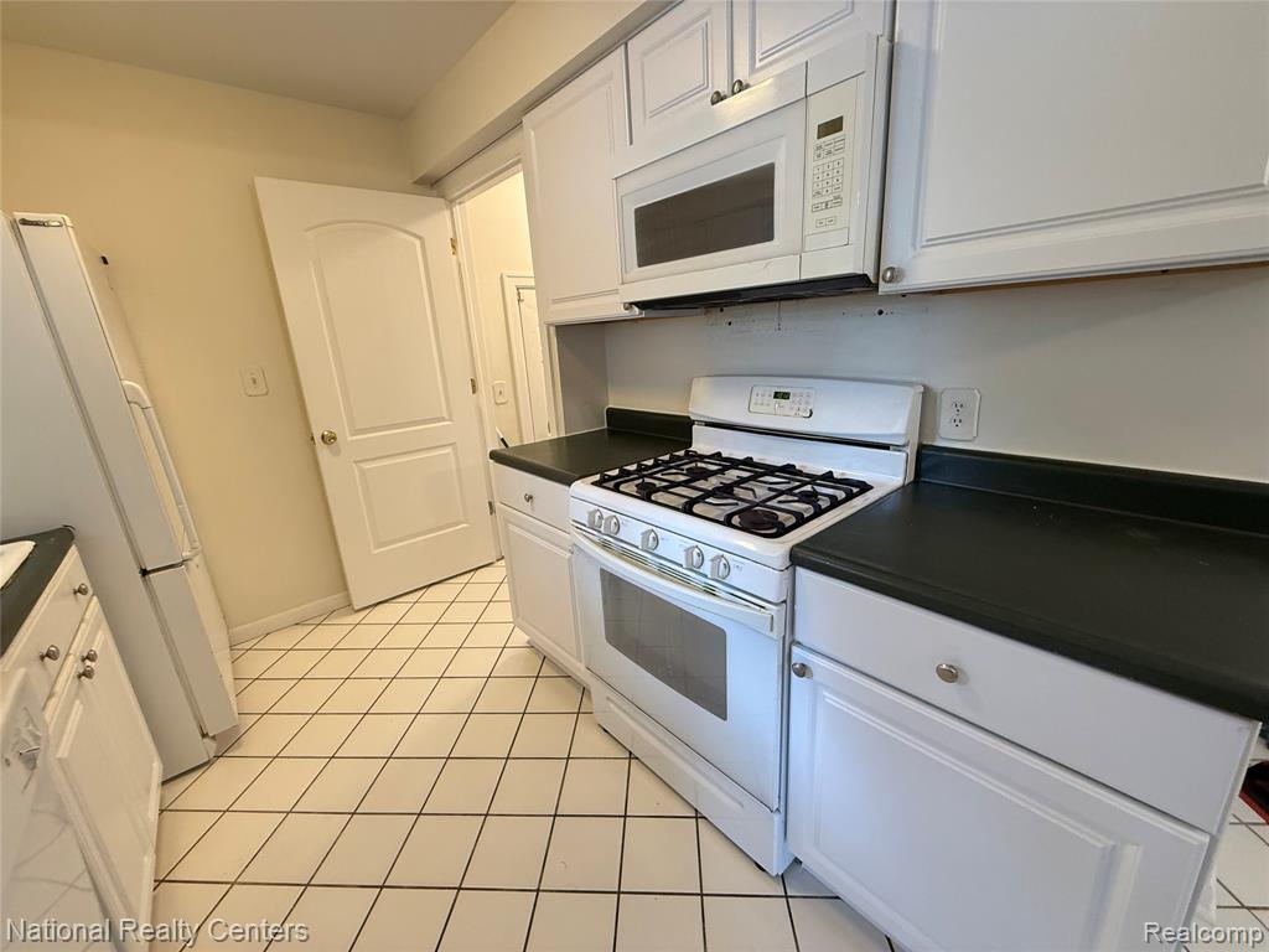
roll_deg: +3.3
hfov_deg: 102.1
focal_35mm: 14
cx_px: 634
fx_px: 513
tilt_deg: -14.9
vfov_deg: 85.7
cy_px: 476
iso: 320
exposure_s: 1/60
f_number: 2.2
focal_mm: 2.22
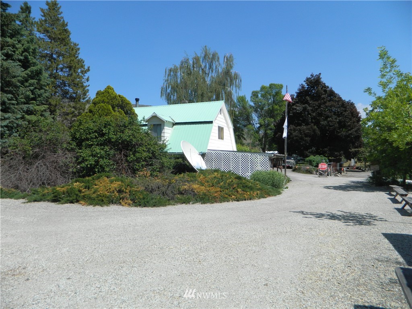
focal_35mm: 25
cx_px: 206
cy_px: 154
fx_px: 298
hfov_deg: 69.4
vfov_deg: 54.9
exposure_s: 1/200
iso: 80
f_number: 8.7
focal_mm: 4.5
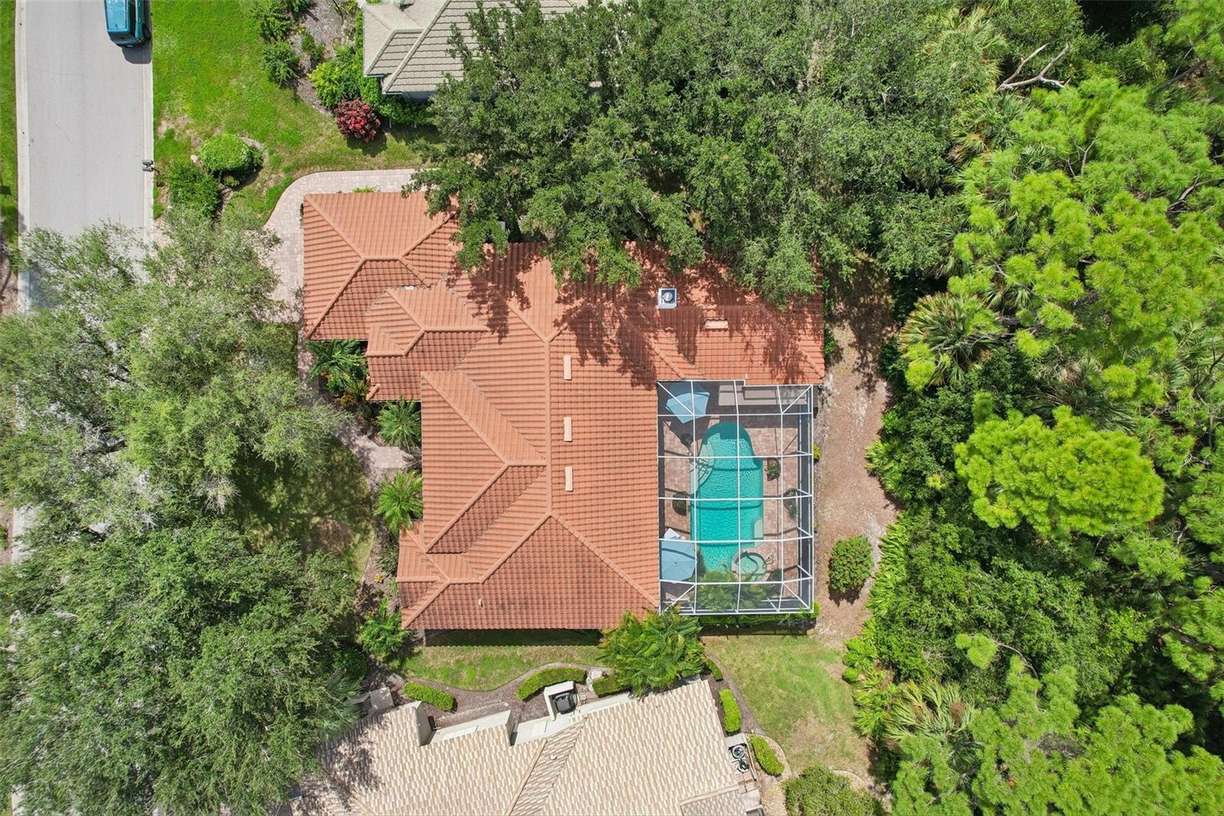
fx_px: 748
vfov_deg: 57.2
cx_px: 612
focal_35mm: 22
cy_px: 408
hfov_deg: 78.6
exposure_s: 1/400
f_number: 2.8
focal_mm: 8.4
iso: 100
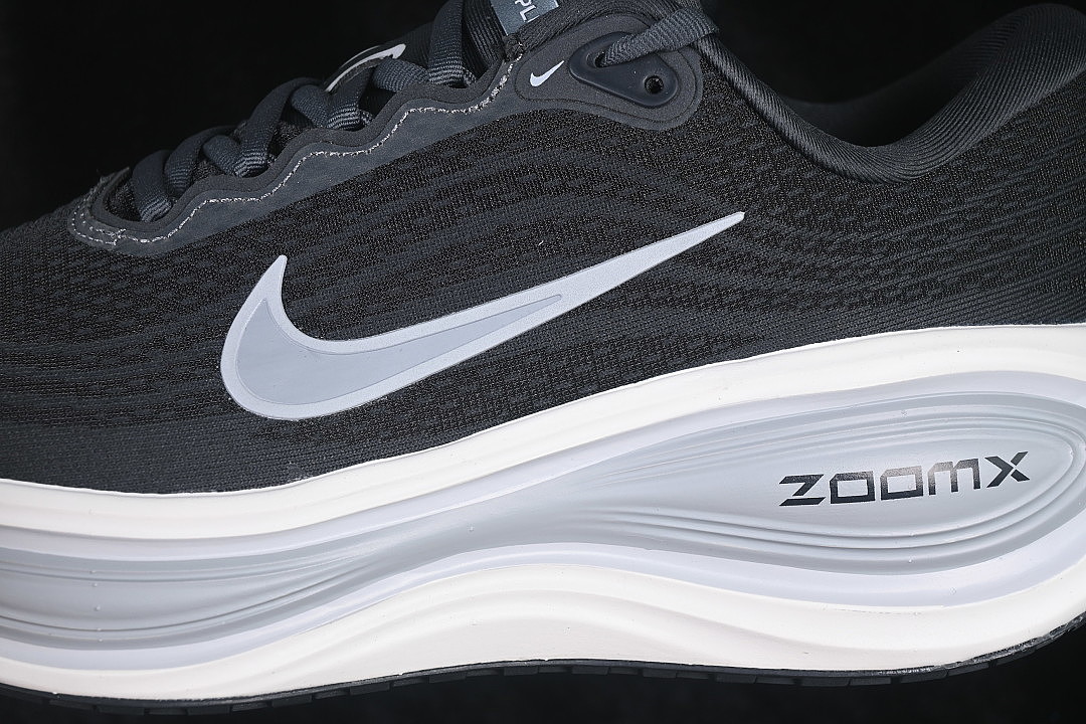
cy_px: 362
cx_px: 543
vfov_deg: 18.2
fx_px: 2262
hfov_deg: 27.0
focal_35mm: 75
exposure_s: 1/50
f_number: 6.3
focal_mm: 50
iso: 160
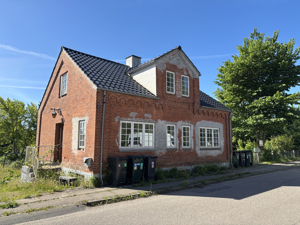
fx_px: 225
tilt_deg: +6.8
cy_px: 112
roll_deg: -0.5
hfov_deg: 67.3
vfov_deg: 53.1
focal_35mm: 26
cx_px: 150
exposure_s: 1/1949
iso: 50
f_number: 1.6
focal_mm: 5.96
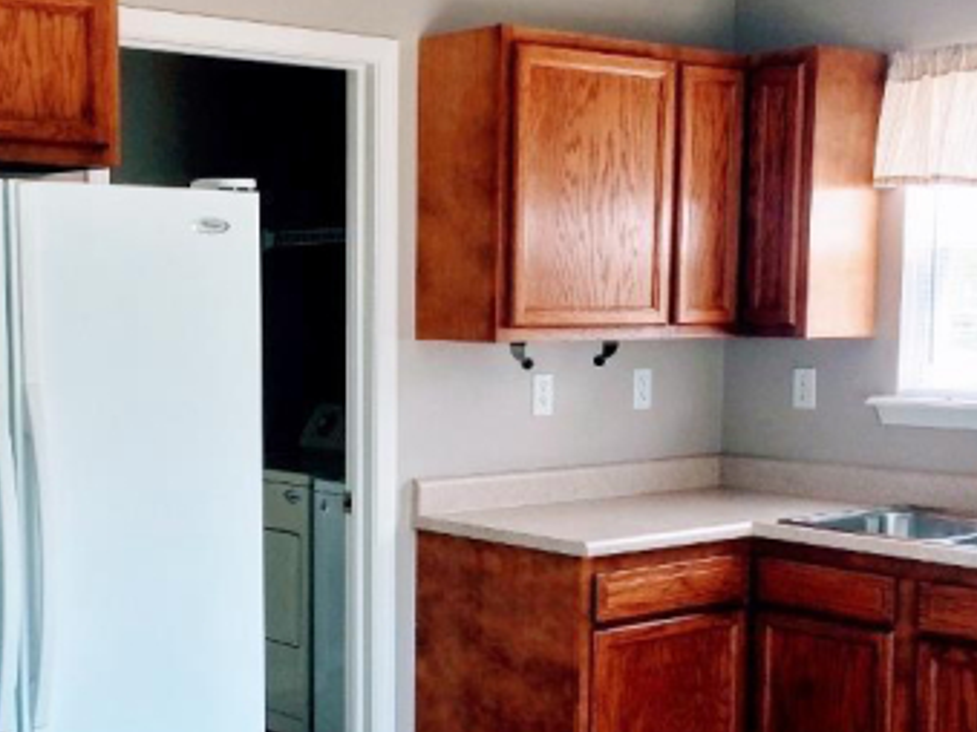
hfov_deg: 33.5
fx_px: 1608
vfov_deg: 25.5
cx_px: 333
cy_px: 490
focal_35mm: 57
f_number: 2.2
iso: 50
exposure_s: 1/60
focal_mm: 4.15
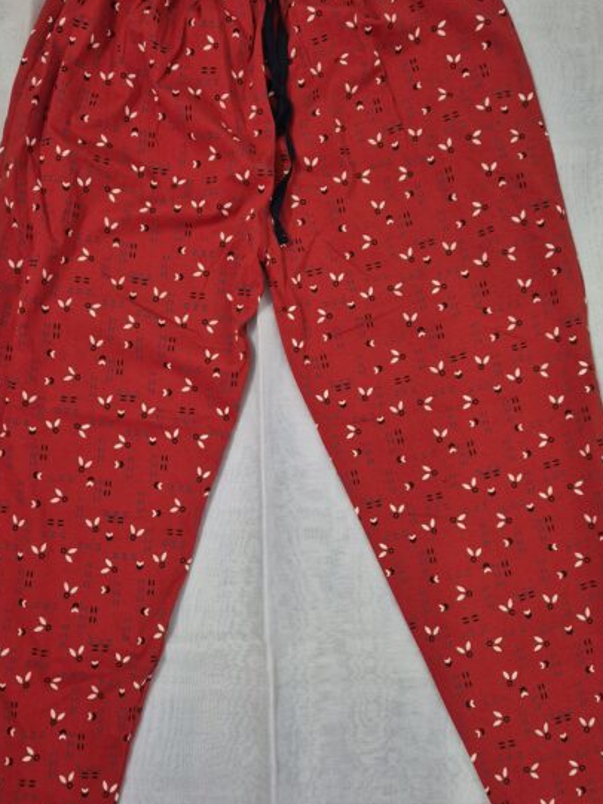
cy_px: 398
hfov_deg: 41.8
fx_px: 789
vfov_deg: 53.9
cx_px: 273
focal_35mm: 34
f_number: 1.8
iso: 800
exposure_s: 1/100
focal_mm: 5.4
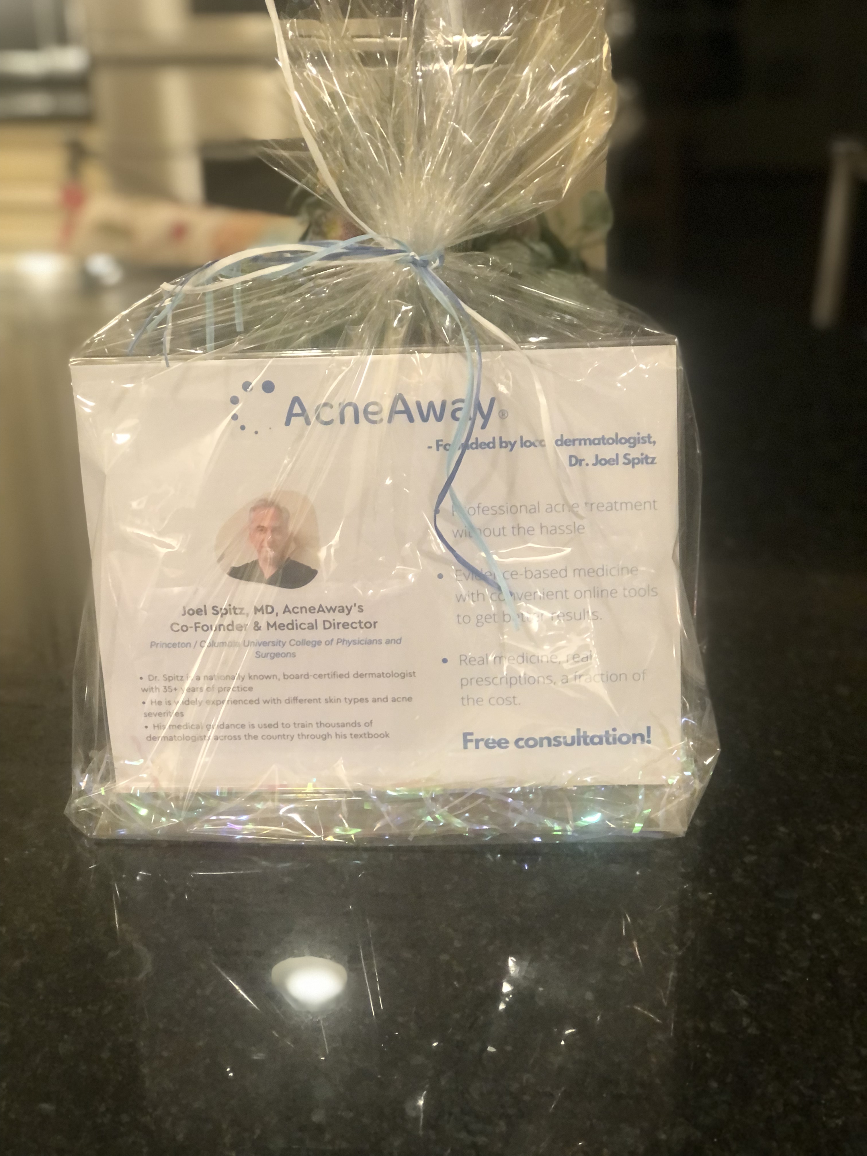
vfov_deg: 33.8
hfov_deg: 25.7
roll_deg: +1.8
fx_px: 1904
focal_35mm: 57
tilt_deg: -21.9
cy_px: 578
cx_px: 434
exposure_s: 1/30
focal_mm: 6.6
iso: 250
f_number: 2.8
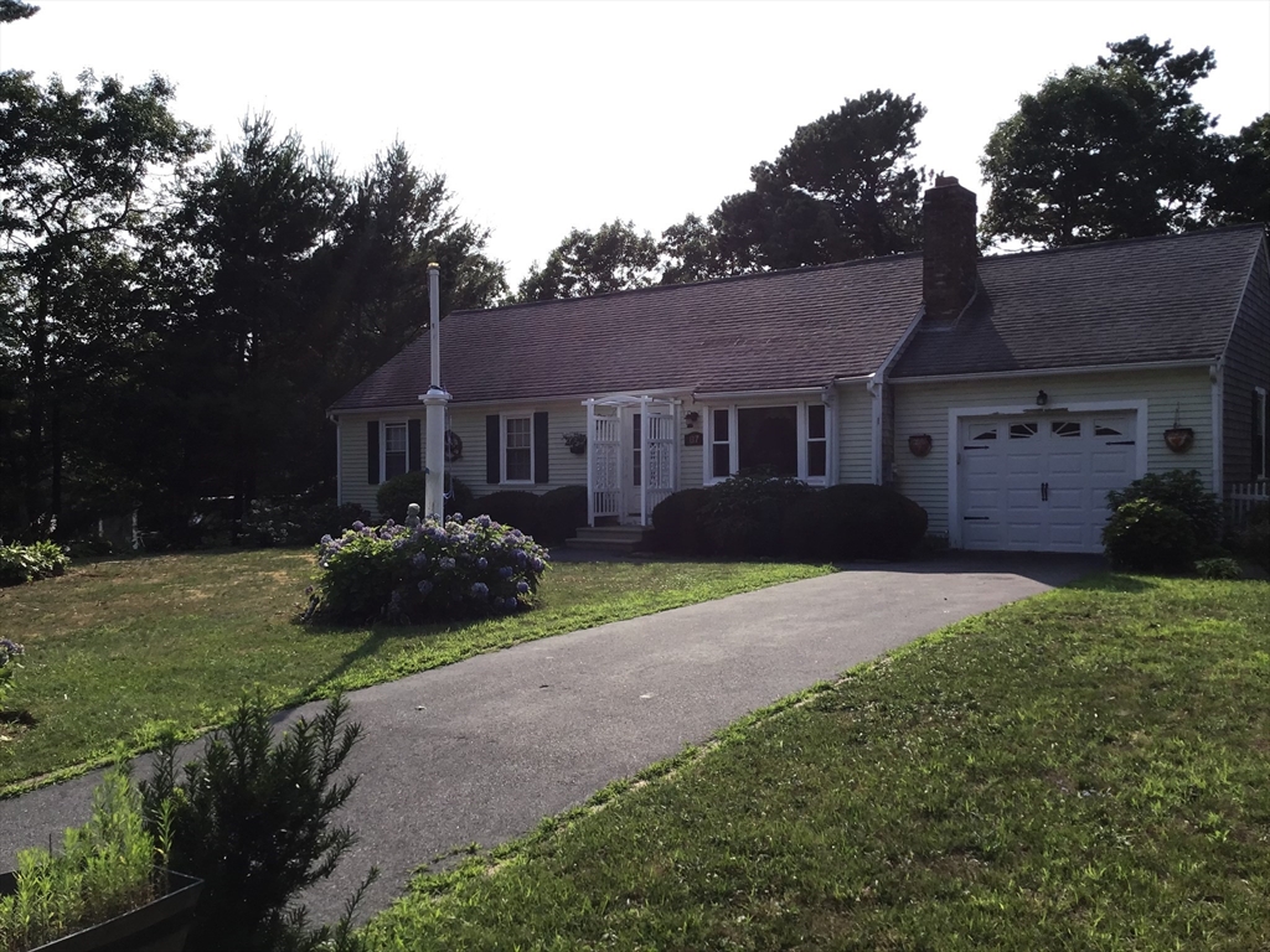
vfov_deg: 45.4
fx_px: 1137
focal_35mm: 31
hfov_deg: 58.4
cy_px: 476
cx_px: 635
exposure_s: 1/1199
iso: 25
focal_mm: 3.3
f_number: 2.4
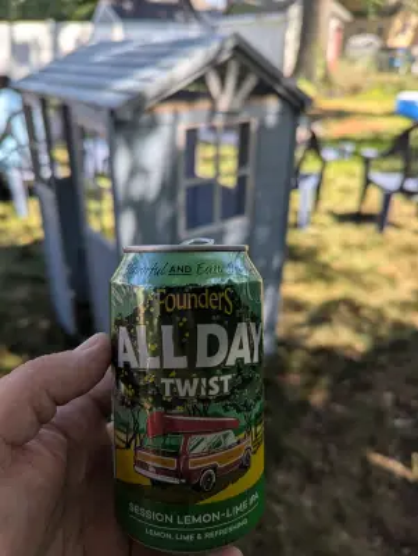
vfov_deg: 71.5
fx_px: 386
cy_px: 278
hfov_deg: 56.9
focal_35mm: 24
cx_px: 209
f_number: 1.85
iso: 46
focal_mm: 6.81
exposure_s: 1/740
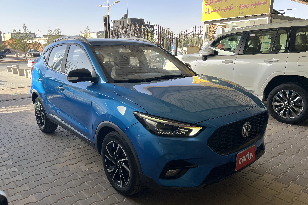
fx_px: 240
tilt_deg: -14.9
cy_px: 115
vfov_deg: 46.3
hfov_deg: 65.5
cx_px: 153
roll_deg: +0.5
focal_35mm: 28
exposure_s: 1/625
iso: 50
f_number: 1.5
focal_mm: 5.7
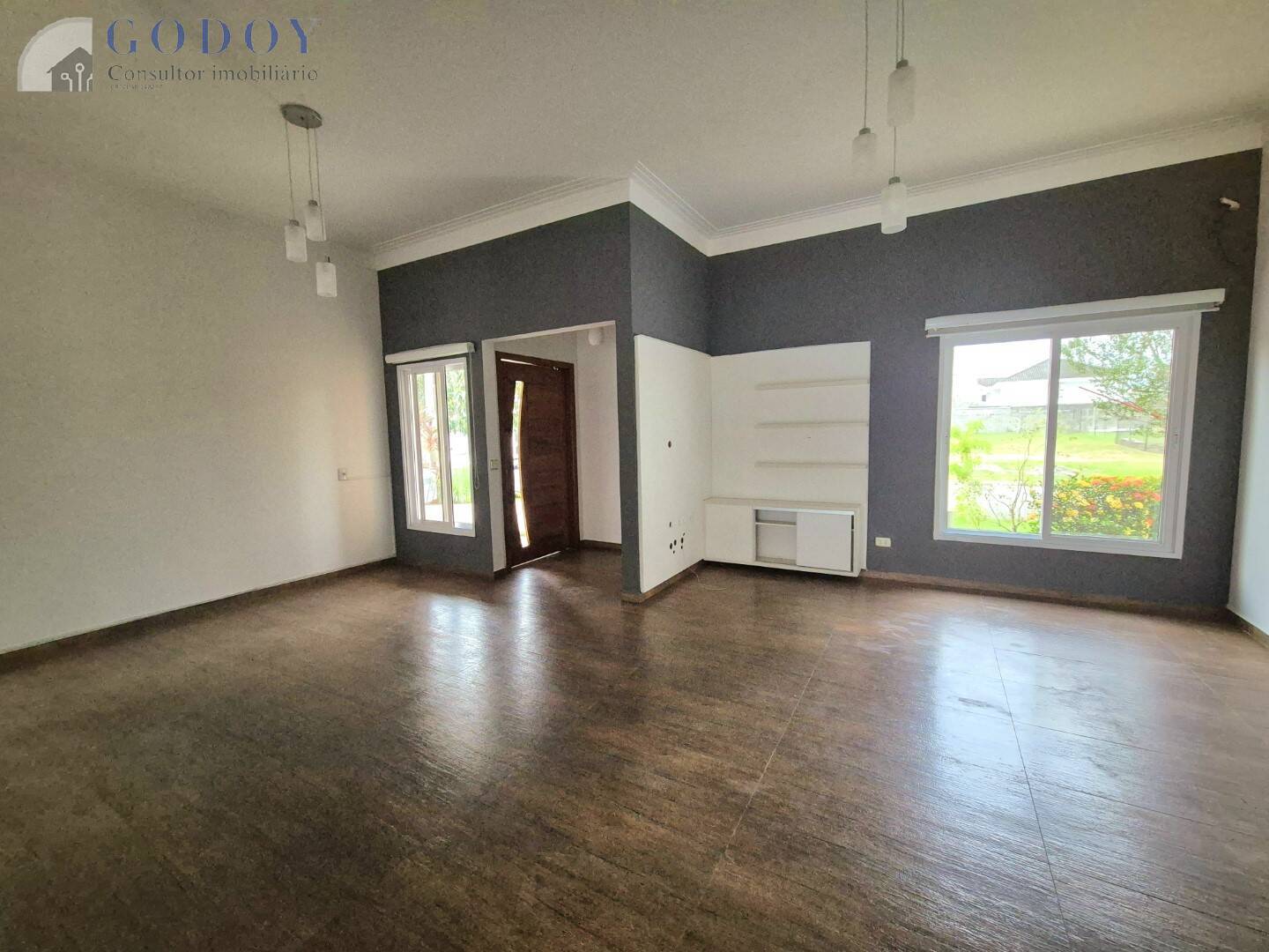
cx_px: 634
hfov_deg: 106.2
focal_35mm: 13
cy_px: 476
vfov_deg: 89.9
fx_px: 477
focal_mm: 2.2
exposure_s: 1/60.2
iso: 1600
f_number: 2.2
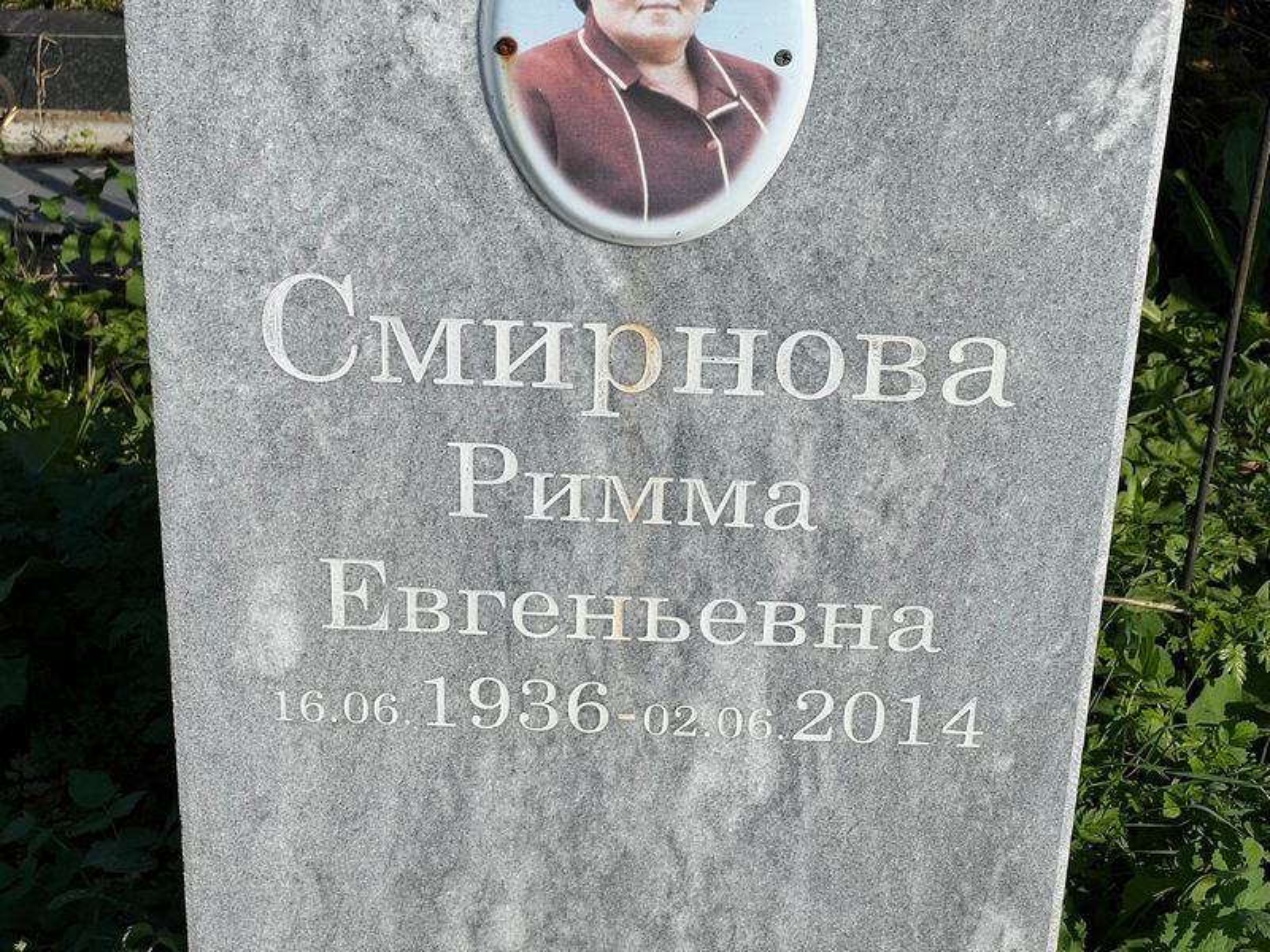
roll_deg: -1.5
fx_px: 2825
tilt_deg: -30.4
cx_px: 635
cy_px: 476
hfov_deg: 25.3
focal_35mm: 77
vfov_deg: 19.1
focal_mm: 9
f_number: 2.8
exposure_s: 1/1410
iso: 32
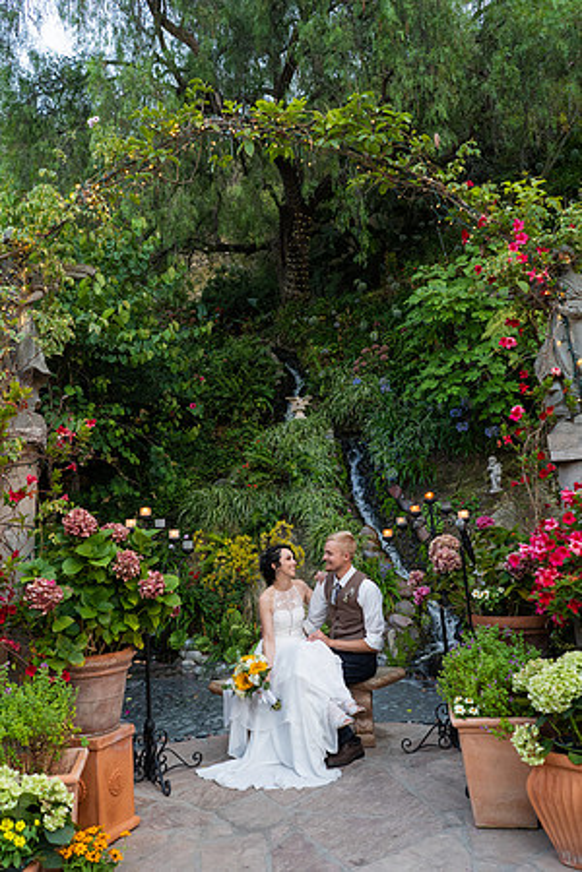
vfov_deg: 65.5
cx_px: 291
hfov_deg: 46.4
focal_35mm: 28
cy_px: 436
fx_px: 679
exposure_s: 1/200
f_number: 3.2
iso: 500
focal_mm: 28
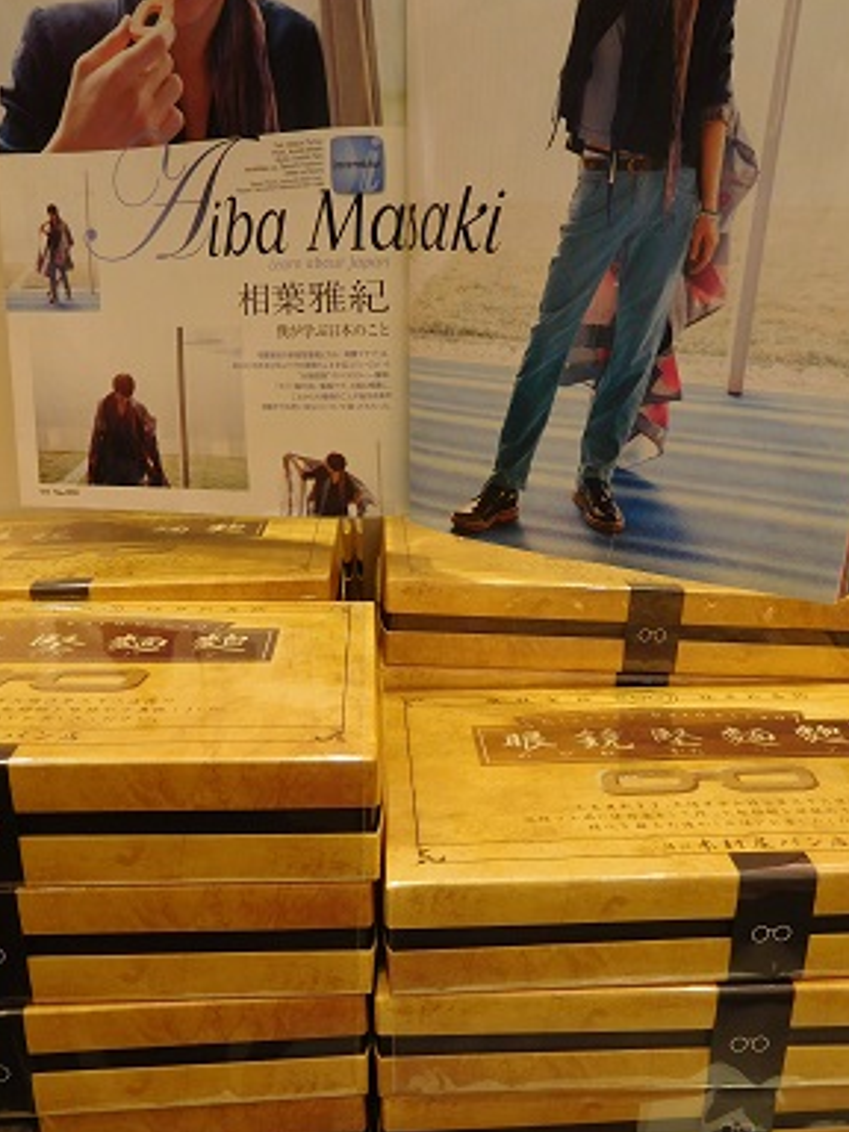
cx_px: 448
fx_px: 981
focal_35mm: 30
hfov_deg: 46.8
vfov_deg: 59.6
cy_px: 659
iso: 220
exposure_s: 1/30
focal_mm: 4.5
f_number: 3.4
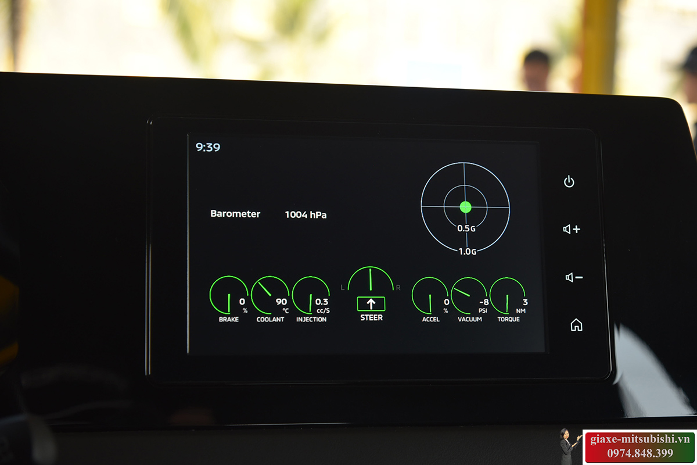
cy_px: 232
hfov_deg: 27.0
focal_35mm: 75
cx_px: 348
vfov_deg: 18.2
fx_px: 1452
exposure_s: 1/160
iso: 500
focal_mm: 75
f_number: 5
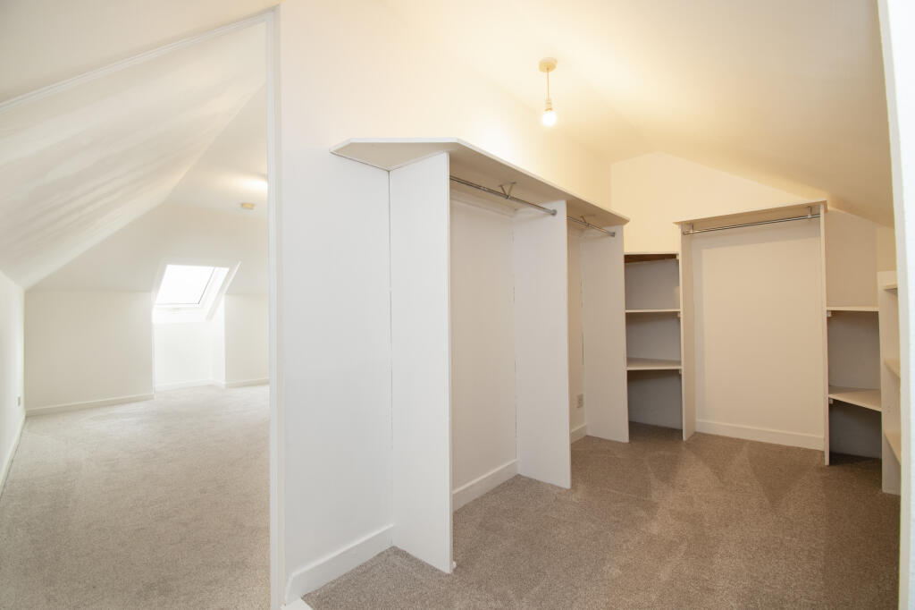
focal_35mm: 15
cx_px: 458
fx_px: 381
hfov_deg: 100.4
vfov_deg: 77.3
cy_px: 305
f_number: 9
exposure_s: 1/4
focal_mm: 10
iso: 320
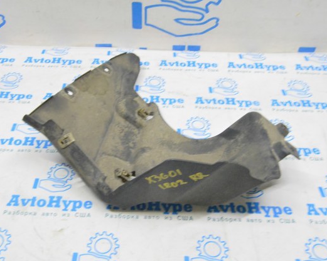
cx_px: 142
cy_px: 132
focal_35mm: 38
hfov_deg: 47.8
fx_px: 368
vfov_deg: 39.2
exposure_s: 1/15
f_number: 20
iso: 6400
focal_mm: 22
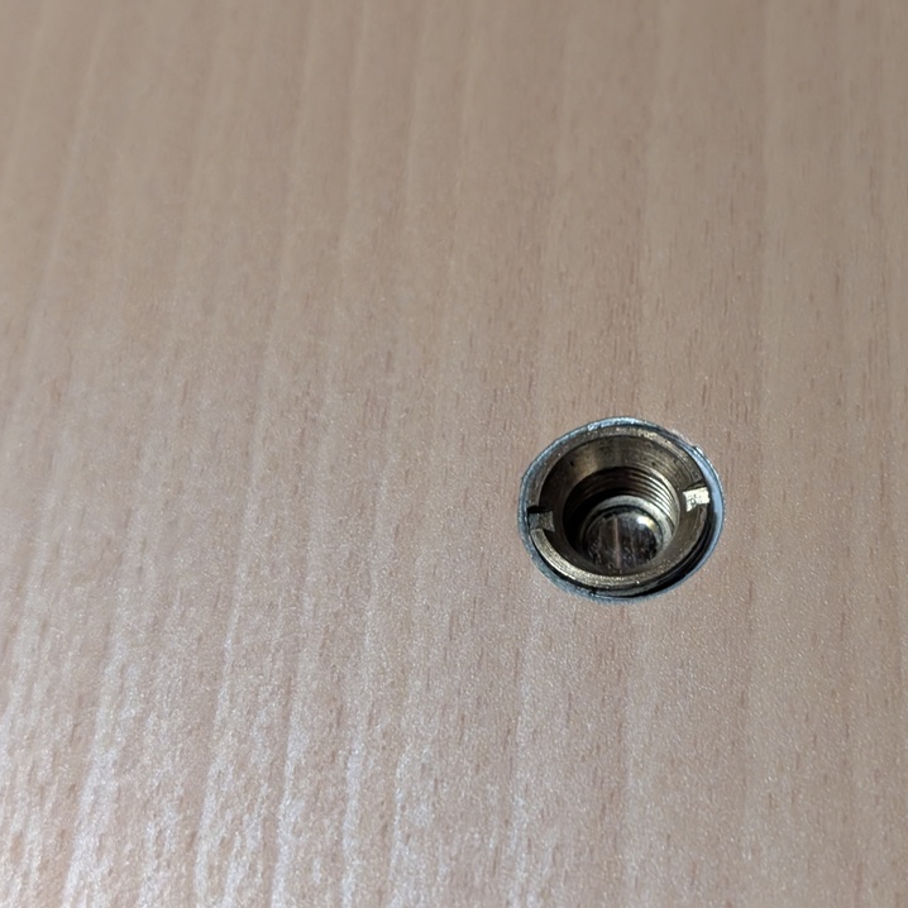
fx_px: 1721
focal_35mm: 58
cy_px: 452
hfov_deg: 29.4
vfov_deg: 29.6
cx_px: 596
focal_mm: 6.9
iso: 1185
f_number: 1.68
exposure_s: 1/114
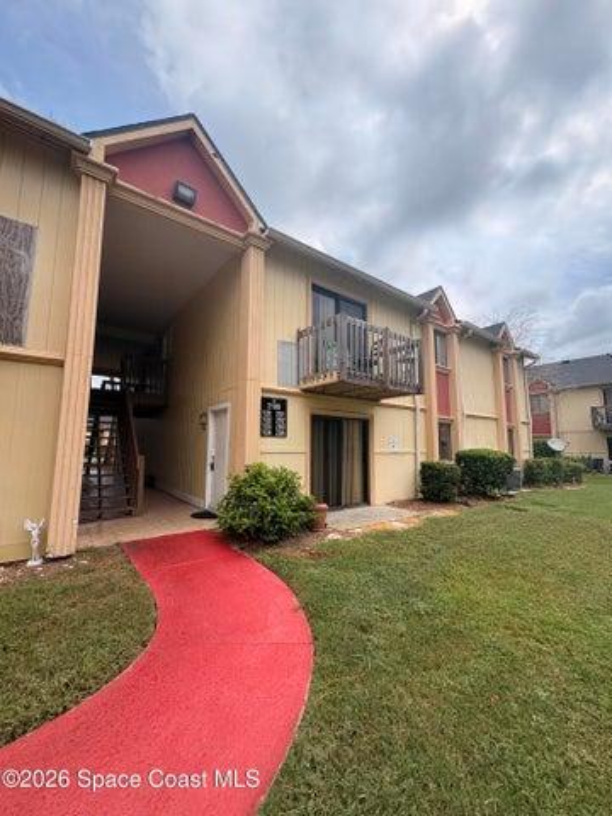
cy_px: 408
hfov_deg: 85.7
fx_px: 330
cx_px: 306
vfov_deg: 102.1
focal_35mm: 14
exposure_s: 1/1420
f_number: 2.2
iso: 64
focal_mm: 2.22
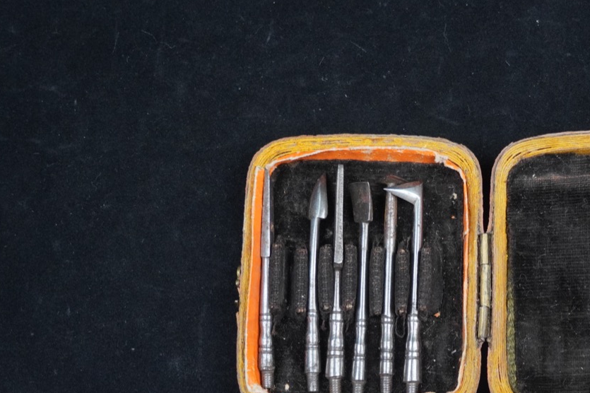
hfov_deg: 28.5
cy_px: 360
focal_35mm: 69
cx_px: 488
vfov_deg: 19.3
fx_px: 1130
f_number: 6.3
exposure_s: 1/160
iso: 800
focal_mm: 24
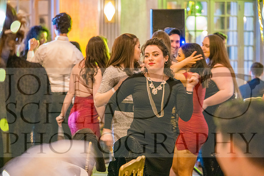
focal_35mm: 97
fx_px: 711
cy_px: 88
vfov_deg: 14.1
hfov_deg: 21.0
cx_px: 132
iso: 12800
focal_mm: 97
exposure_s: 1/30
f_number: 3.2
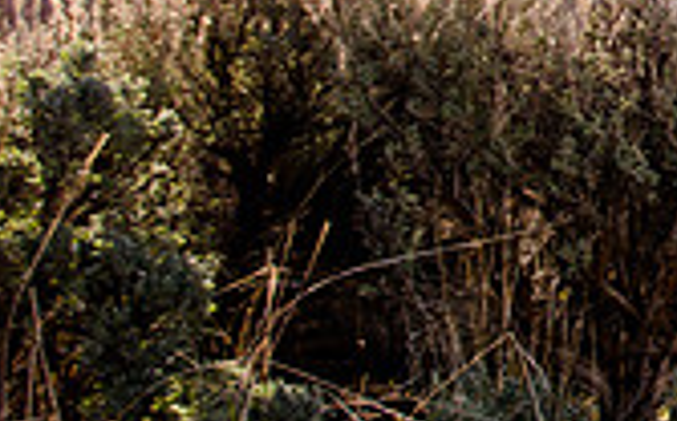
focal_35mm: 85
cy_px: -55
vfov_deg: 14.9
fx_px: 1567
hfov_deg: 21.5
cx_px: 936
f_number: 14
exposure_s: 1/160
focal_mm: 24
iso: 250
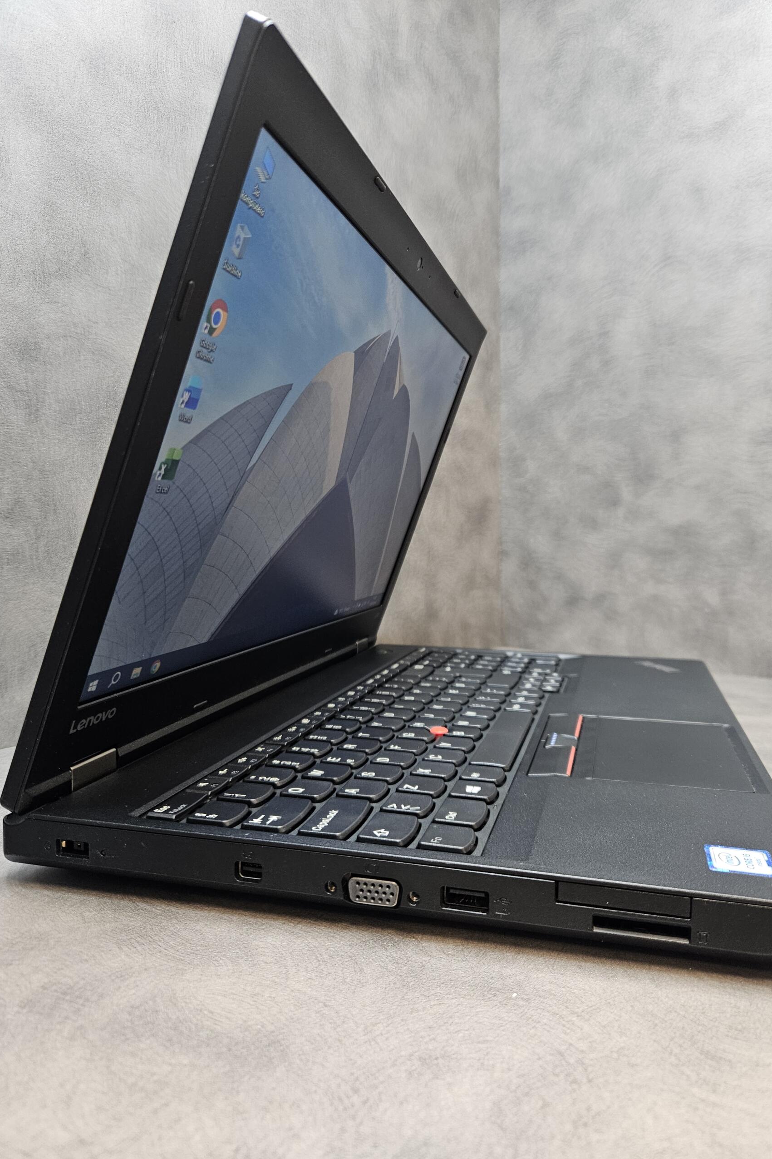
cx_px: 425
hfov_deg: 53.0
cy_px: 579
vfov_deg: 73.7
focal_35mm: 24
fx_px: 772
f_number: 1.8
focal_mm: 5.4
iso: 250
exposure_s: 1/100
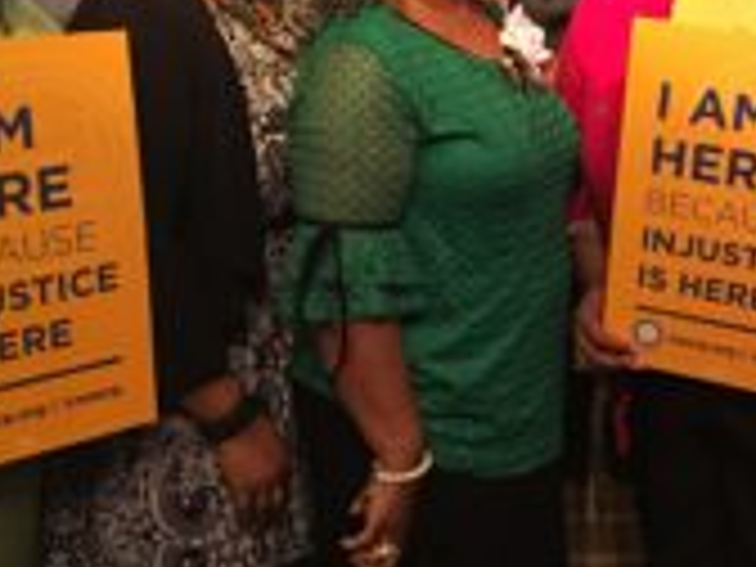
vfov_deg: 20.8
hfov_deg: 27.3
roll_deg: -0.9
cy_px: 32
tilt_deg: -6.5
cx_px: 652
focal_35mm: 69
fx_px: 1507
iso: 64
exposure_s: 1/4
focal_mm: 4.15
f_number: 2.2
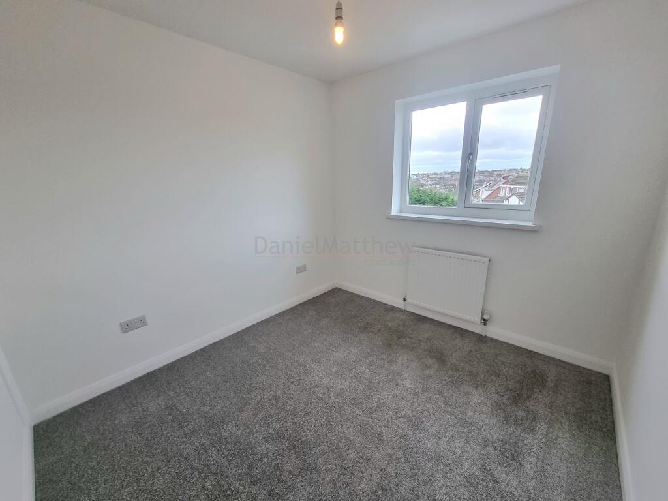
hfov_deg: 106.2
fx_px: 251
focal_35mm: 13
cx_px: 334
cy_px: 250
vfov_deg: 89.9
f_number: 2.2
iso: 160
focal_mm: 2.2
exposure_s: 1/60.2
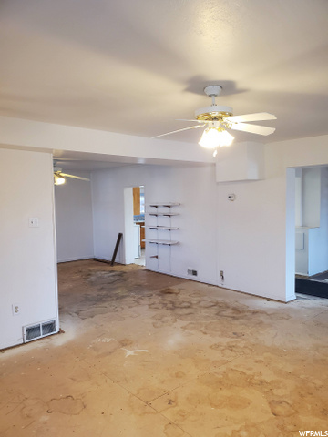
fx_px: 328
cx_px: 164
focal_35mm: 26
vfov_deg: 67.3
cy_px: 218
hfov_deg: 53.1
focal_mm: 4.3
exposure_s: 1/60
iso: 200
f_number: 2.4
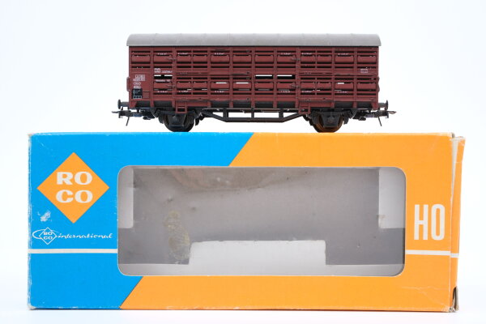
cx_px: 243
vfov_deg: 29.9
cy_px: 162
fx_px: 607
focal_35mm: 45
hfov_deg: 43.6
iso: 500
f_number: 7.1
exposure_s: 1/125
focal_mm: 30
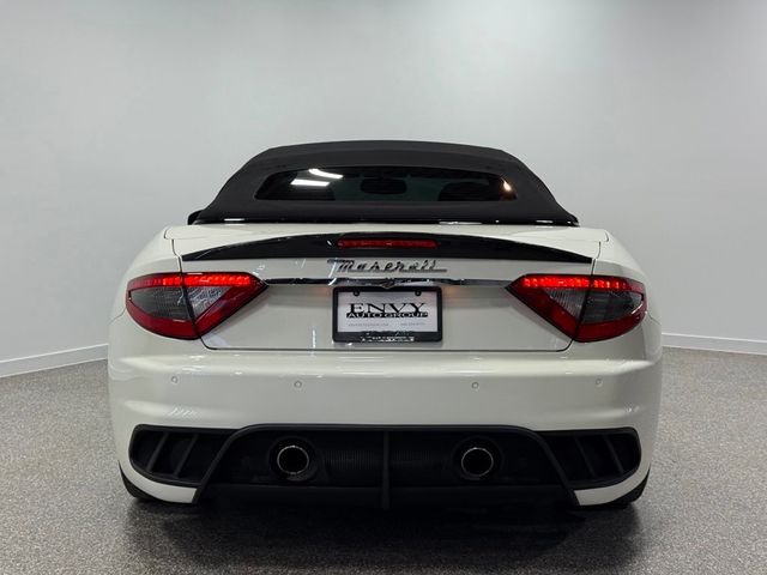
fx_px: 1064
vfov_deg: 30.3
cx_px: 384
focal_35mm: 48
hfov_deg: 39.7
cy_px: 288
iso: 64
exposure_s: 1/400
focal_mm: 6.76
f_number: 1.78
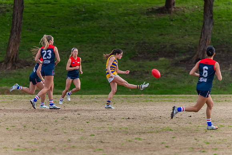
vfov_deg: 2.4
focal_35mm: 577
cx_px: 112
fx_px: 3720
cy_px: 67
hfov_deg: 3.6
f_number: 6
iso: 900
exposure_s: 1/1600
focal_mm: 450
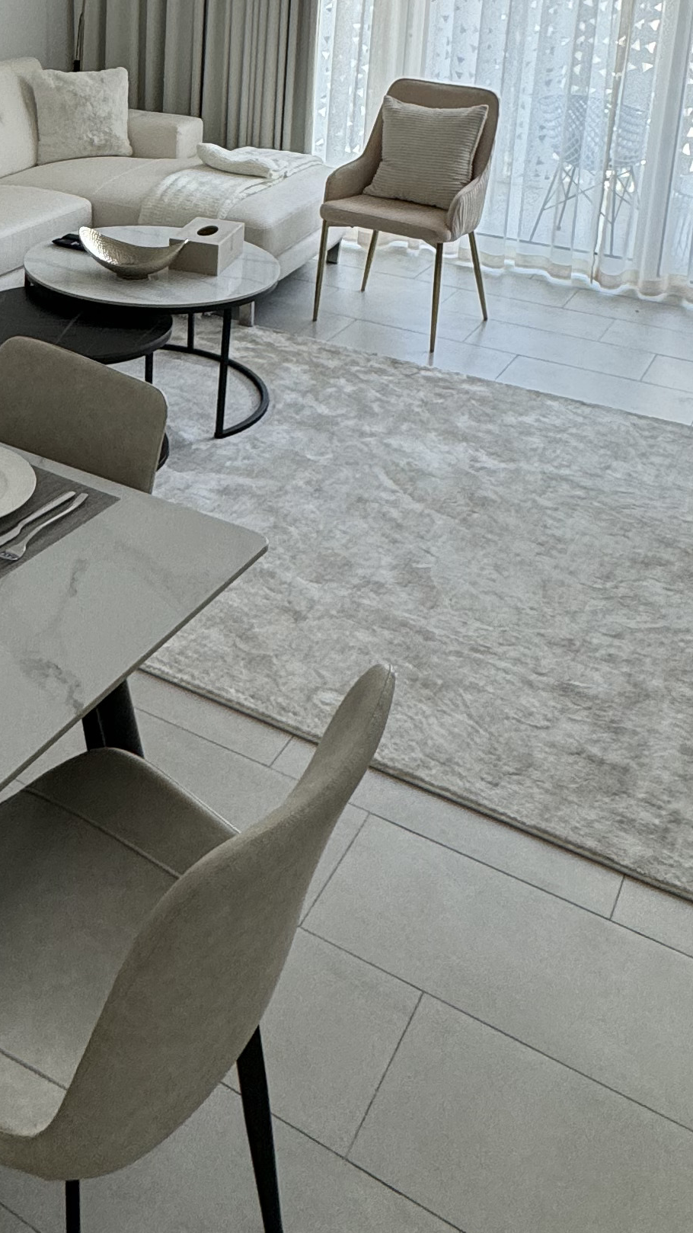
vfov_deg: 48.8
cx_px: 72
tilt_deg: -14.4
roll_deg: -1.0
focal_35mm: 38
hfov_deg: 29.9
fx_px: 1242
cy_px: 194
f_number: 2.2
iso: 125
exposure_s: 1/99
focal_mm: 2.22
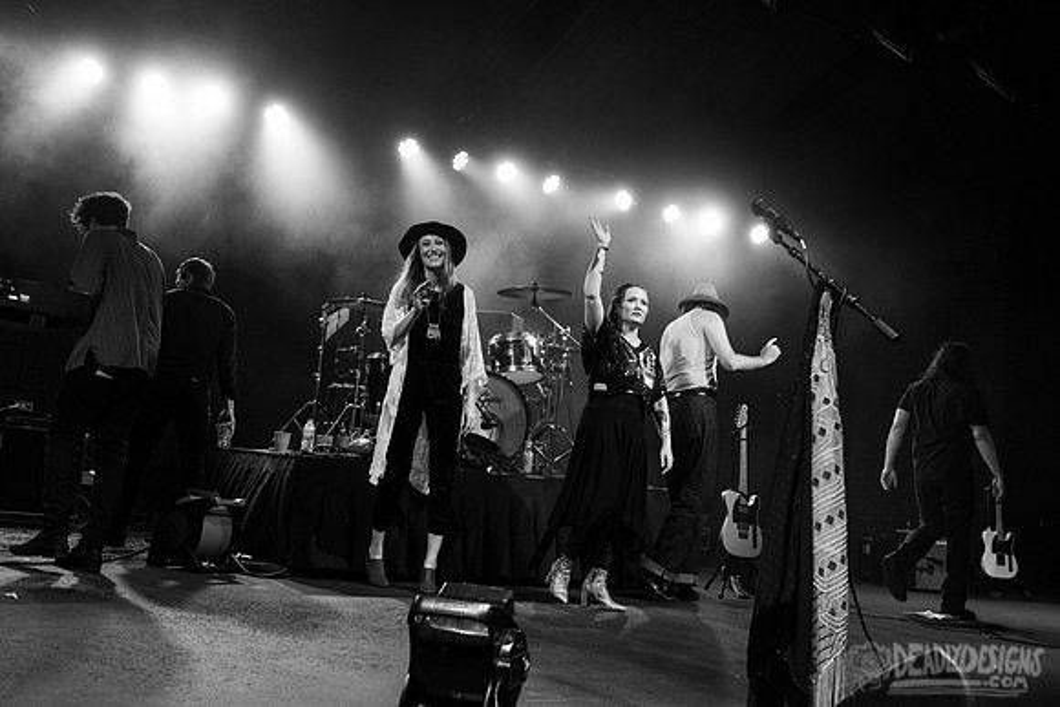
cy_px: 384
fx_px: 1088
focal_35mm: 37
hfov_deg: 51.9
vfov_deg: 36.0
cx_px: 558
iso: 2000
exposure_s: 1/640
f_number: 3.5
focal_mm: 34
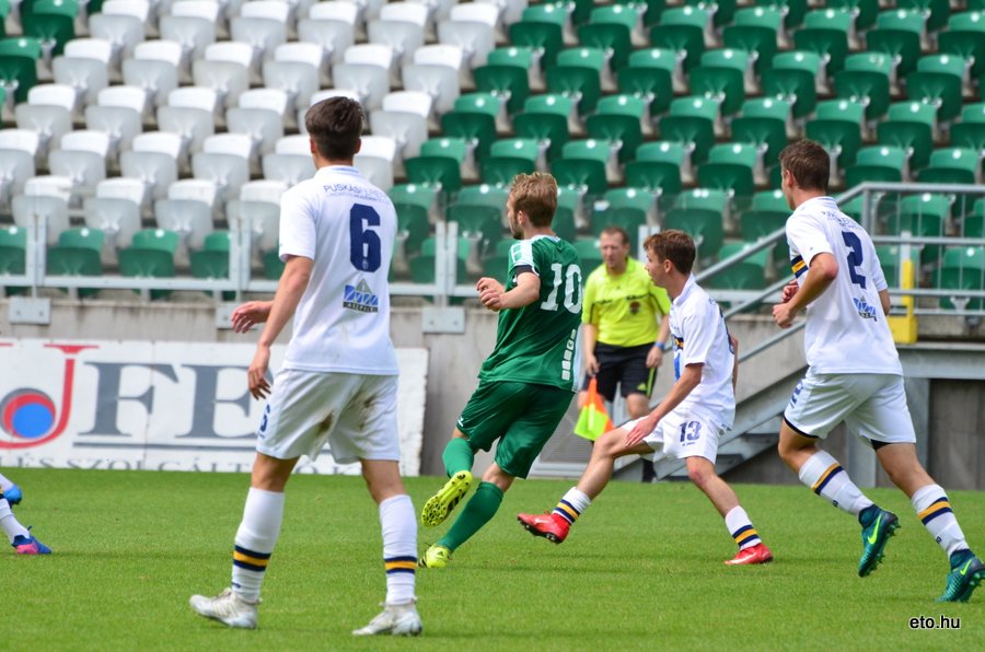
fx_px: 12286
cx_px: 492
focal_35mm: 450
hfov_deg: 4.6
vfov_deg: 3.0
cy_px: 326
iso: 1000
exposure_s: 1/2500
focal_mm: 300
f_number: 6.3
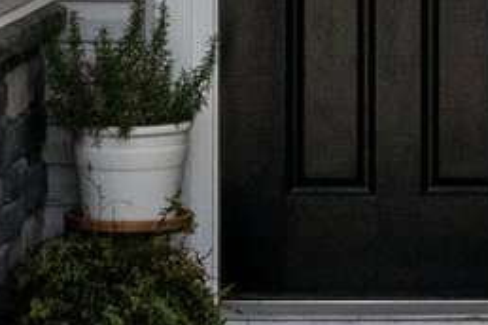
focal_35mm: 222
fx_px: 3009
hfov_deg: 9.3
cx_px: 303
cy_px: -259
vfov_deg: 6.1
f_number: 6.3
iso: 100
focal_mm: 10.26
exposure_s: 1/800
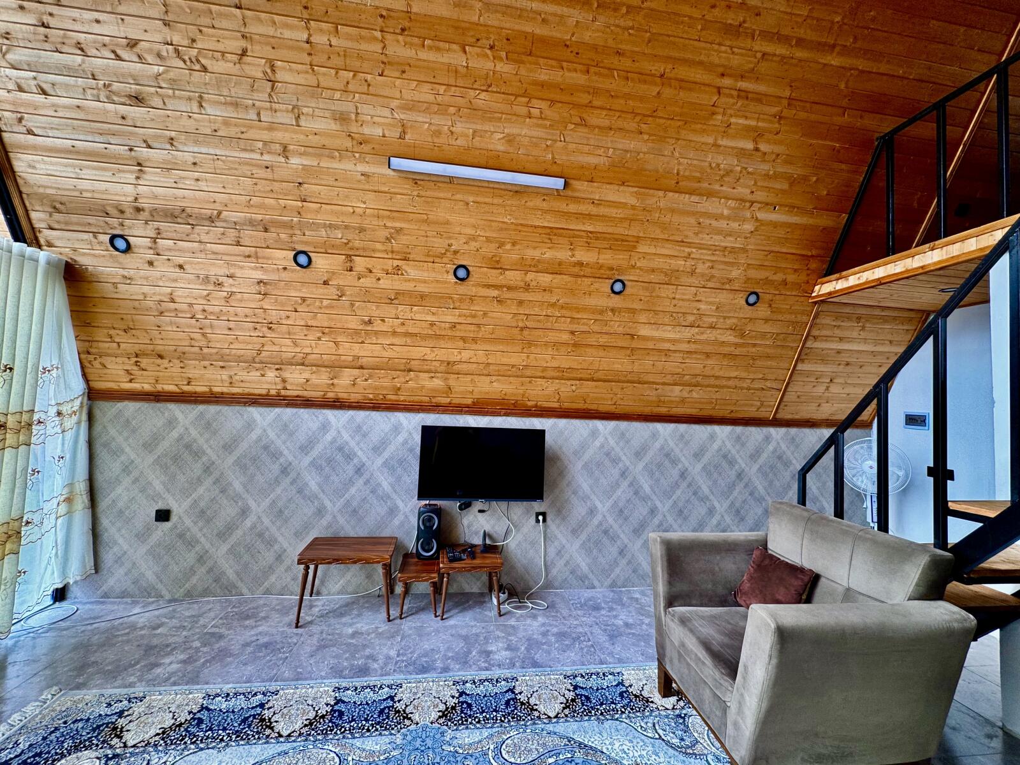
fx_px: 413
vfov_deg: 85.7
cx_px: 510
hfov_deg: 102.1
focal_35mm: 14
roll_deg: -2.7
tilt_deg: +2.1
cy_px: 382
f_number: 2.2
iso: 80
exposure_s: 1/100
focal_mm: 2.22
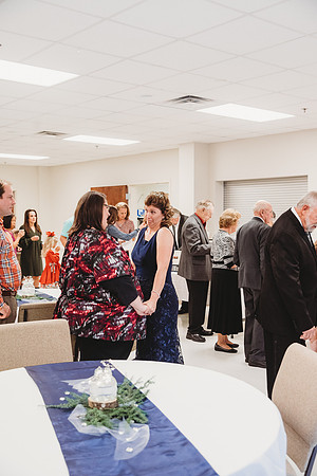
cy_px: 238
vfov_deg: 50.7
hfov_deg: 35.1
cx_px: 158
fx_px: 502
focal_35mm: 38
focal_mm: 38
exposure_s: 1/200
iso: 2500
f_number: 4
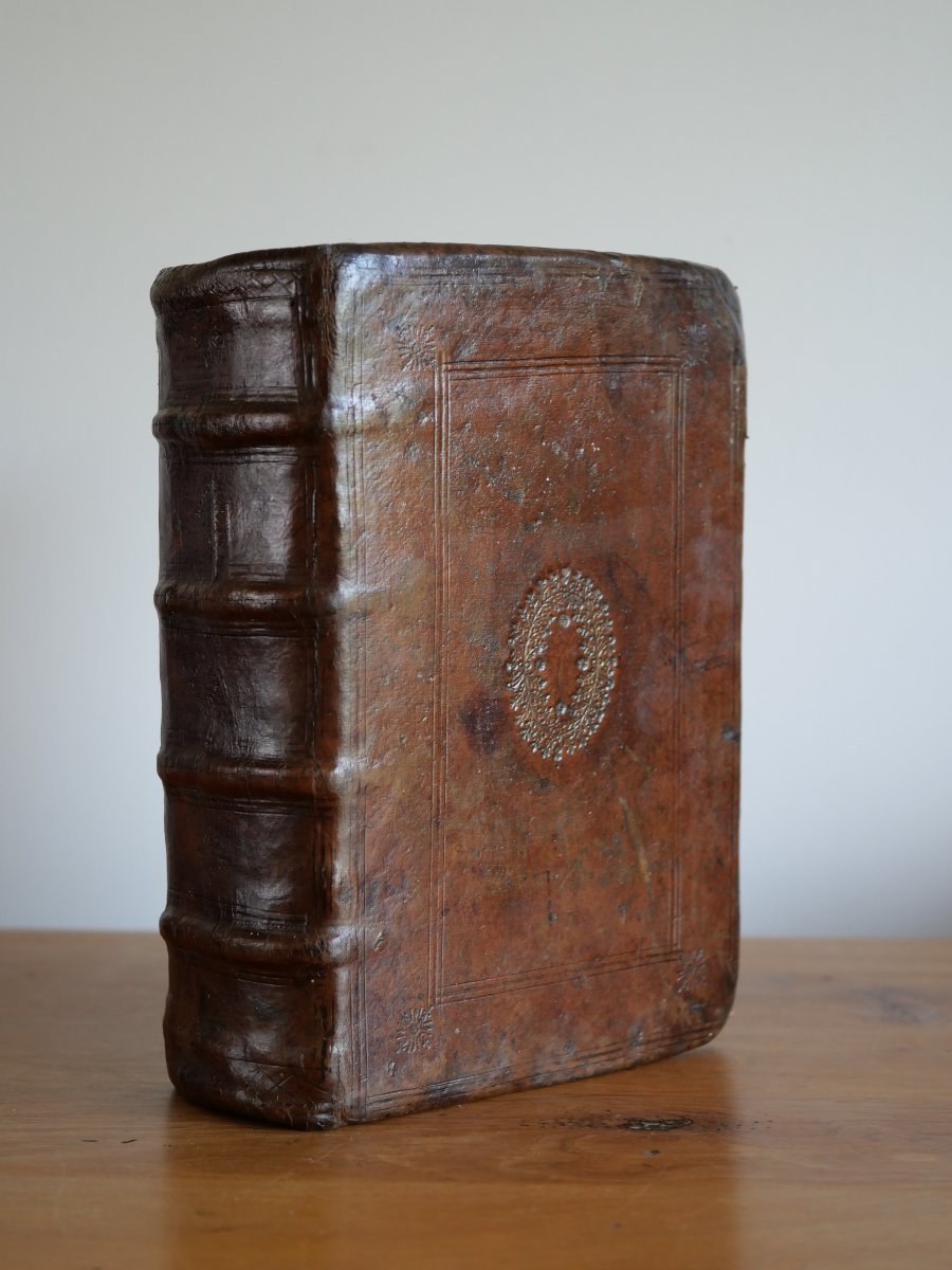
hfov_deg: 24.4
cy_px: 635
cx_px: 476
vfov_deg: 32.2
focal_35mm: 60
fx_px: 2200
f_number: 2.8
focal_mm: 30
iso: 500
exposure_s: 1/60
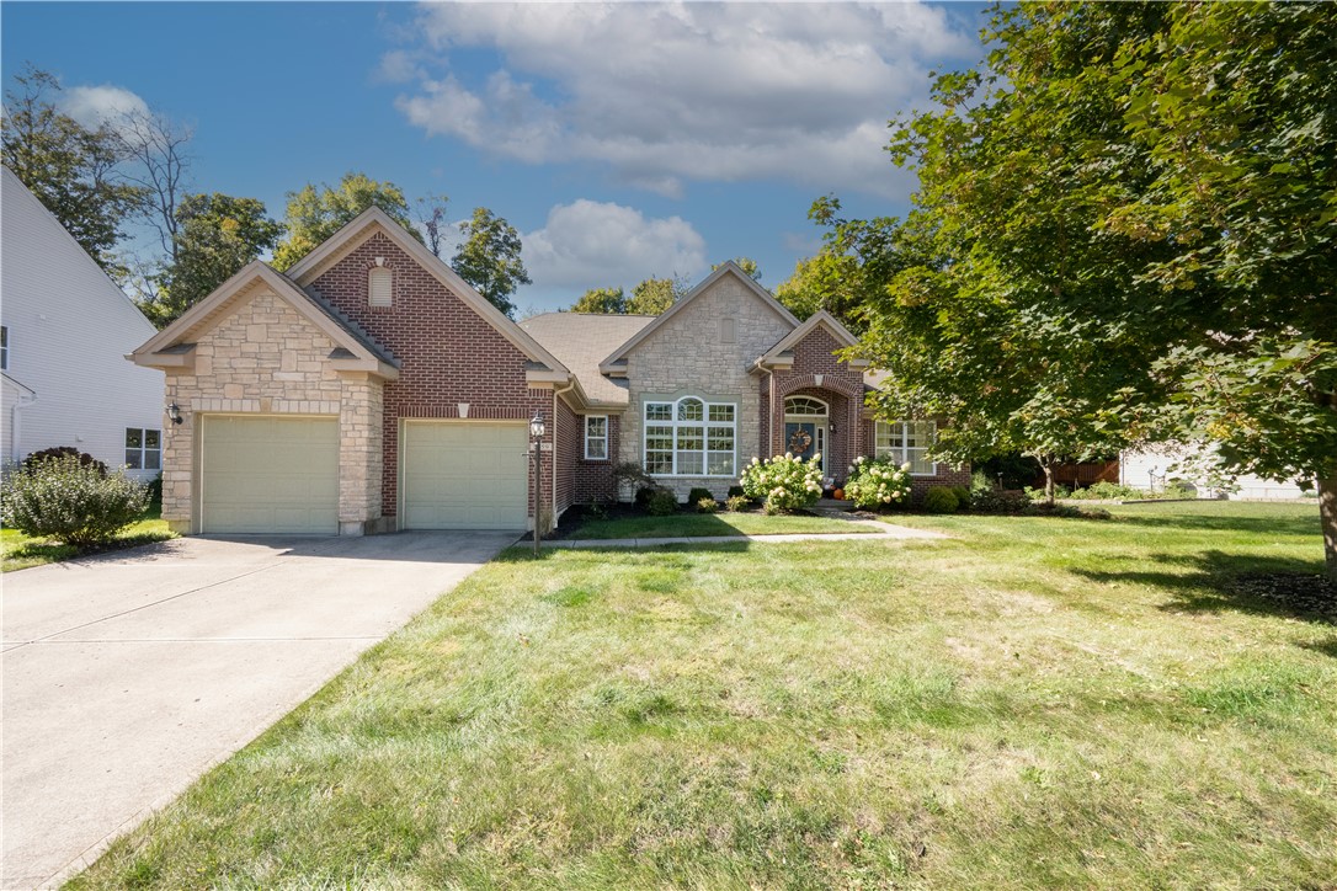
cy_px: 446
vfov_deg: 81.2
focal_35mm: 14
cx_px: 668
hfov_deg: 104.3
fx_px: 520
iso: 4000
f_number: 16
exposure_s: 1/800
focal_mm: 14
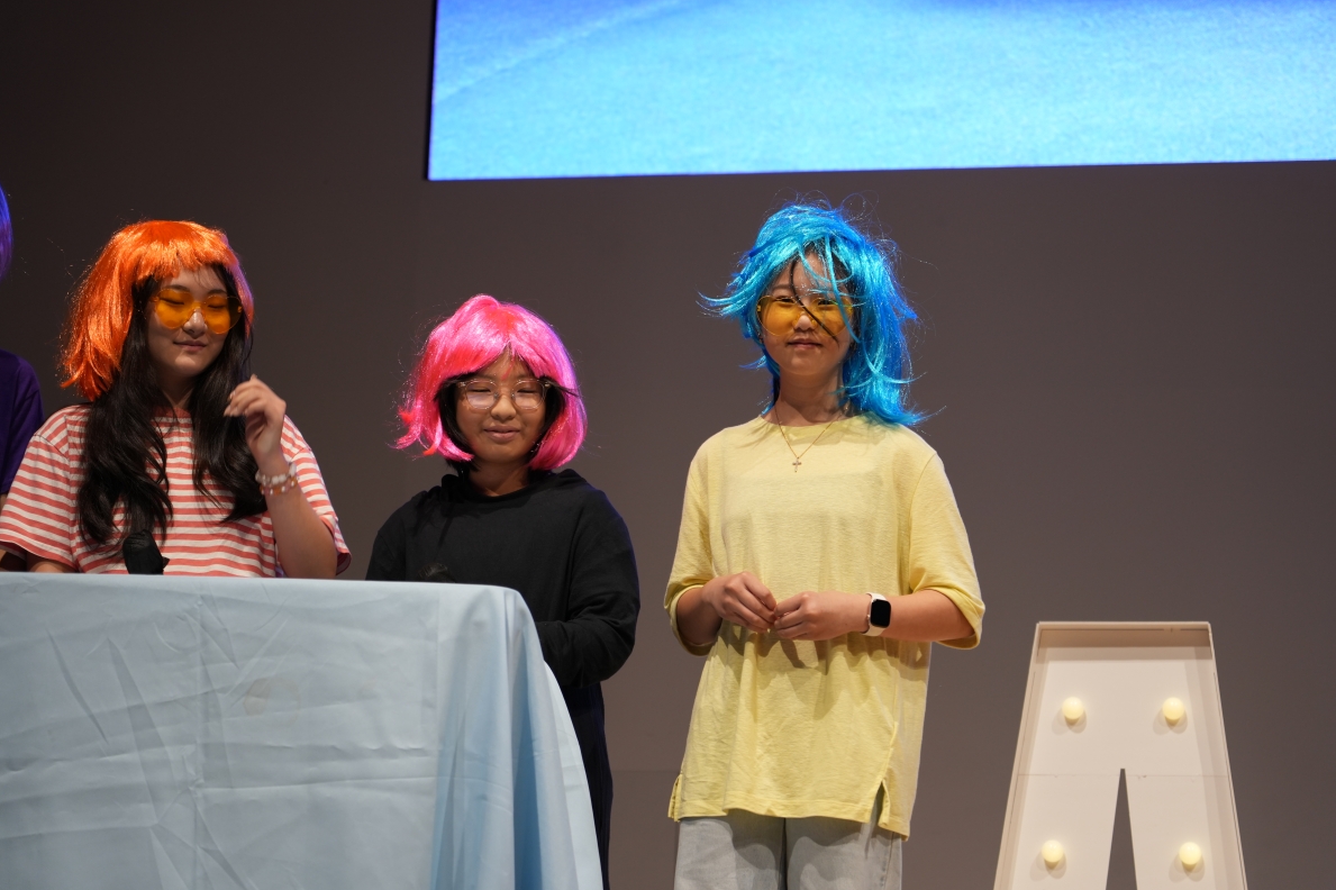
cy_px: 446
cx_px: 670
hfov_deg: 19.3
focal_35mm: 106
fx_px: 3932
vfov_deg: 12.9
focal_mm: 105
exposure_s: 1/125
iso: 800
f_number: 4
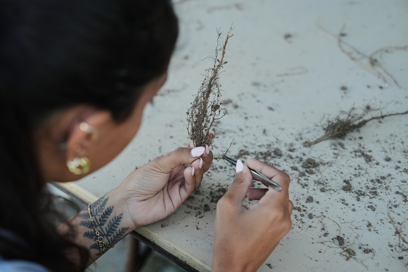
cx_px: 205
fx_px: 805
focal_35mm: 71
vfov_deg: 19.2
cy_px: 137
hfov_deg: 28.4
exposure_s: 1/500
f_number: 4
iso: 1600
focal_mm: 70
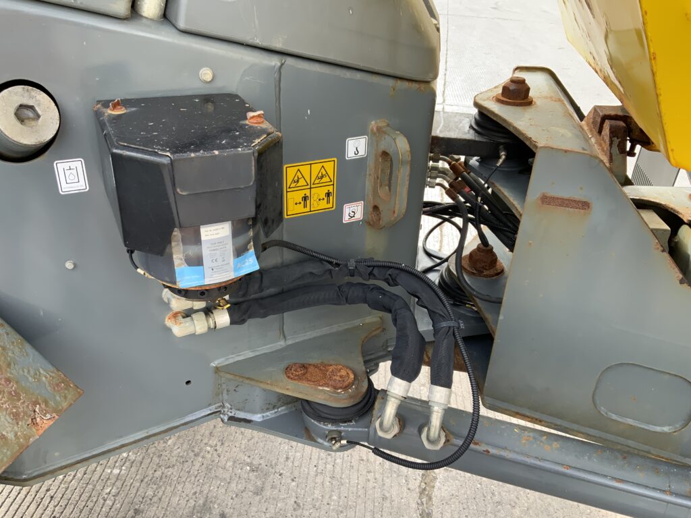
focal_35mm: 29
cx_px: 346
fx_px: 579
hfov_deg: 61.7
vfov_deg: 48.2
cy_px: 259
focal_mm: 3
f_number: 1.8
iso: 16
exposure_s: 1/130
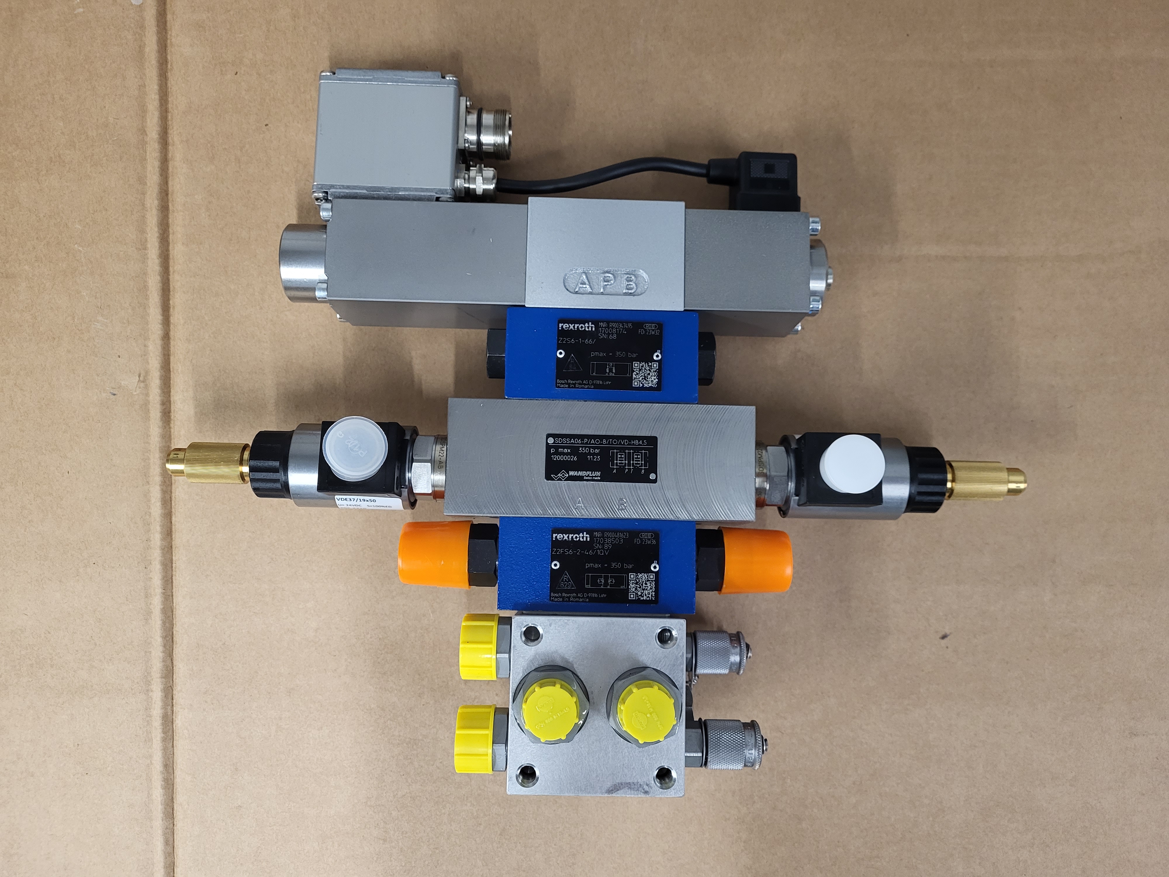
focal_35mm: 26
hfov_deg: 67.3
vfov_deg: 53.1
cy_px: 438
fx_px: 878
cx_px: 584
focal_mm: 5.4
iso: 320
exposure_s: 1/100
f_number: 1.8
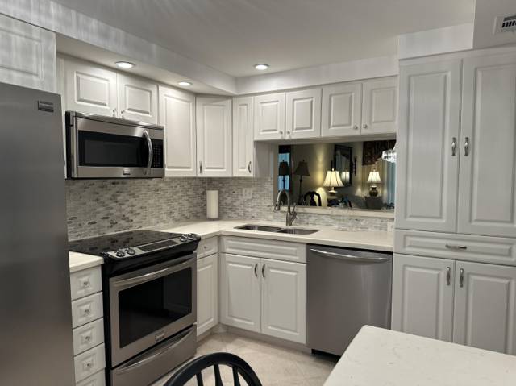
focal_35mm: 24
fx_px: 357
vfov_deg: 56.8
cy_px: 193
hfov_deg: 71.6
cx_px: 258
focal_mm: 6.86
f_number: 1.78
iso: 125
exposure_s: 1/120
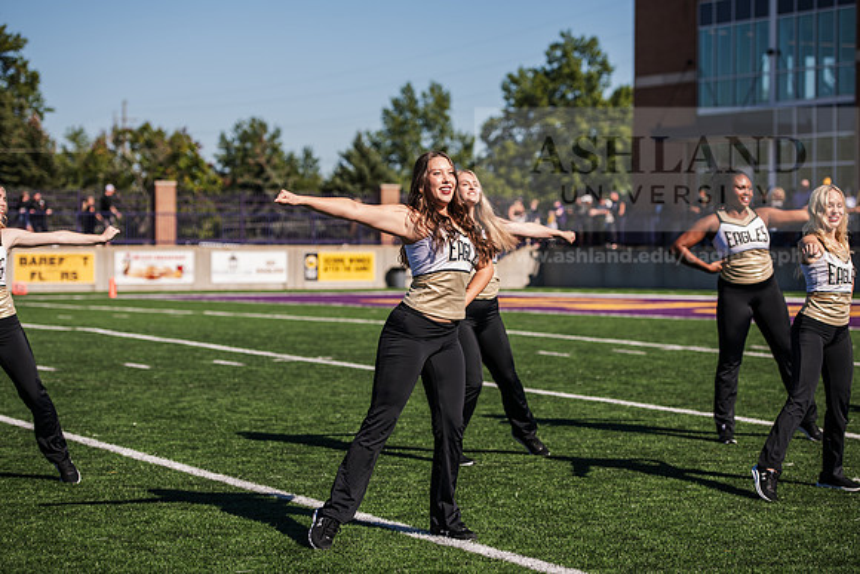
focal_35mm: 92
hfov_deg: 22.1
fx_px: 2198
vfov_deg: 14.9
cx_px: 430
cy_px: 287
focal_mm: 92
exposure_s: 1/1000
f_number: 3.5
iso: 100
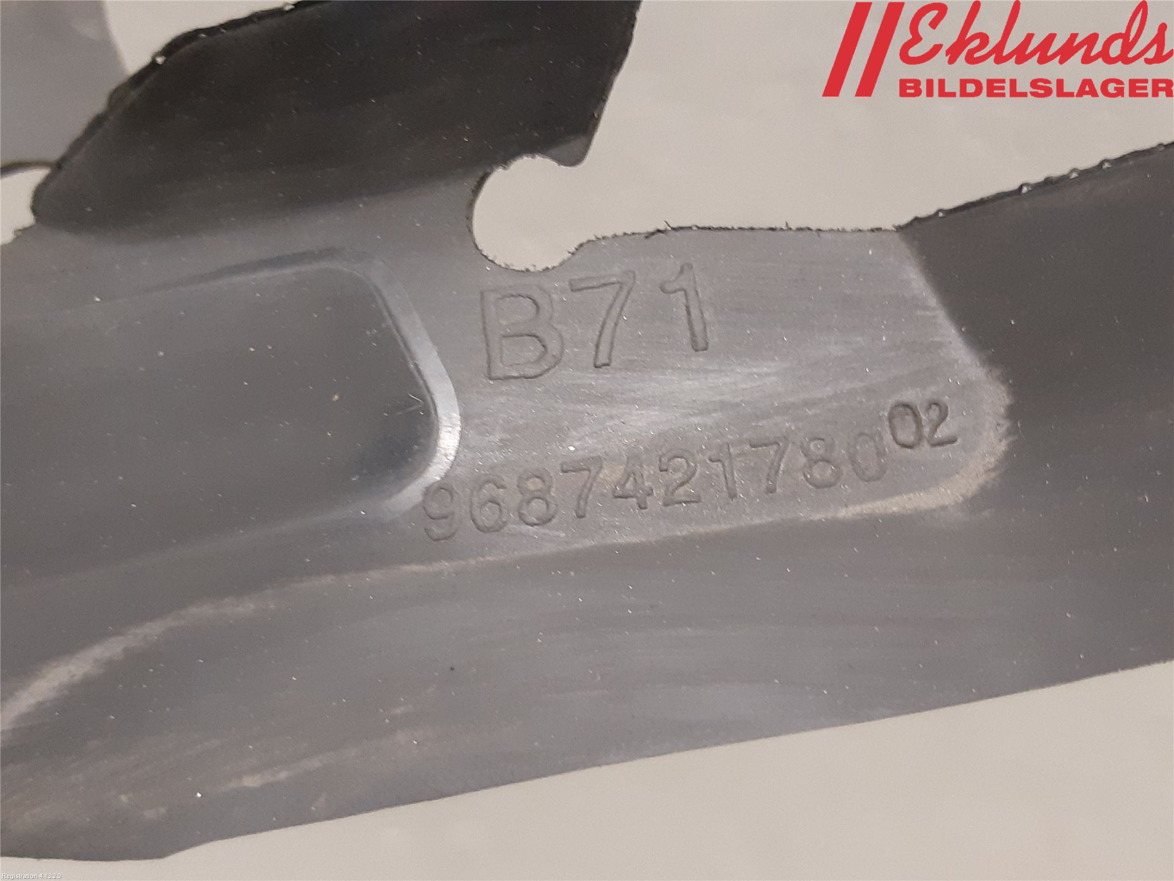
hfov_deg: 67.3
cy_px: 440
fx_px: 882
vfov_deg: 53.1
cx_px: 587
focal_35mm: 26
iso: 250
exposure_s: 1/33
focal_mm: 3.93
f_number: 1.7
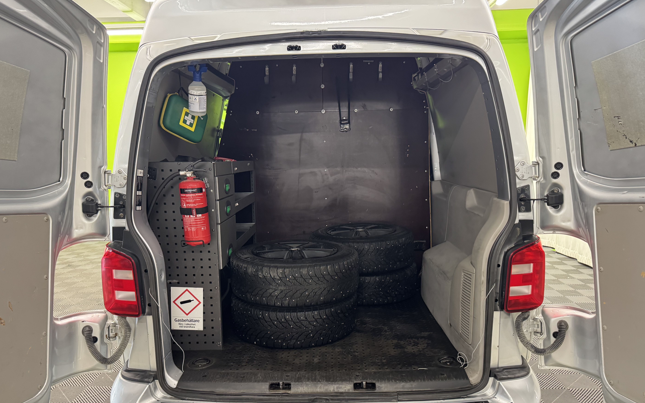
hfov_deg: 70.4
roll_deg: +0.4
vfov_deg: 47.3
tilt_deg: -10.9
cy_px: 242
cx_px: 324
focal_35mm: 26
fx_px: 457
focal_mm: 6.76
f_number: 1.78
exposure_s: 1/50
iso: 500
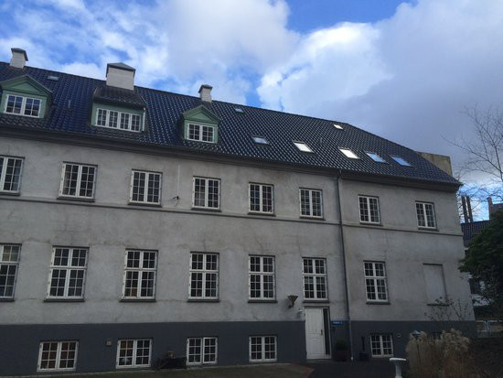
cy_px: 189
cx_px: 252
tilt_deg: +15.7
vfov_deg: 48.3
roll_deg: +0.6
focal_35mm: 29
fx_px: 422
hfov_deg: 61.6
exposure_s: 1/1080
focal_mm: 4.15
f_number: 2.2
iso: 32
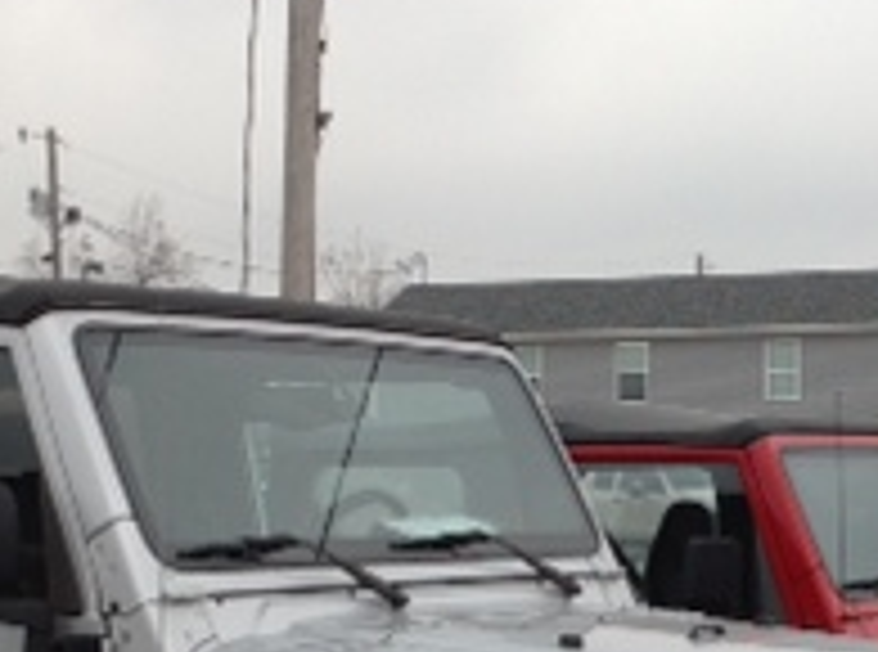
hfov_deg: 17.1
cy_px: 719
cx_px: 666
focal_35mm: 115
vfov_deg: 12.6
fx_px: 2908
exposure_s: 1/248
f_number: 2.4
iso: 50
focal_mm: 4.28
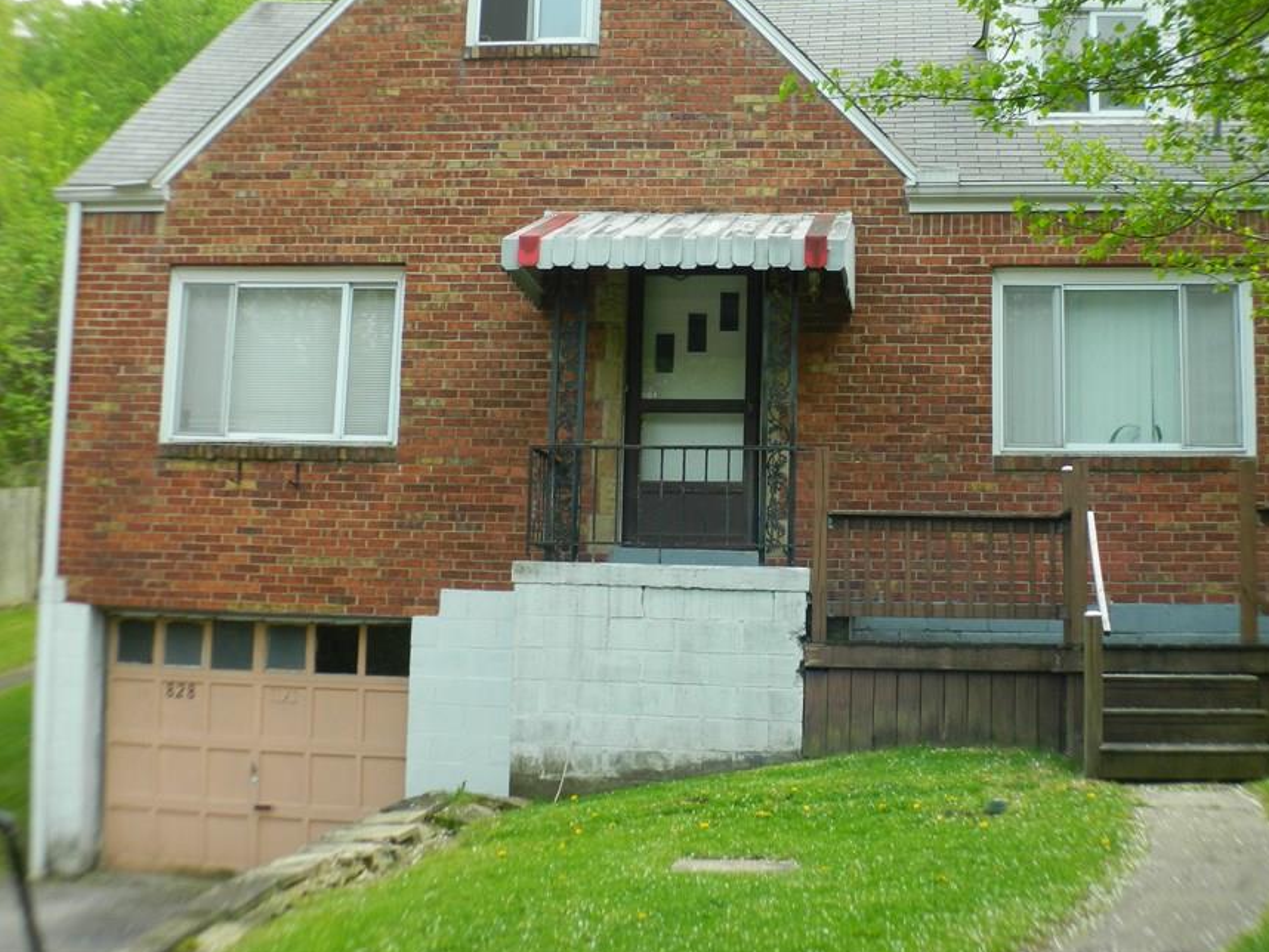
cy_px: 392
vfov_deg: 21.6
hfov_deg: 28.5
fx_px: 2494
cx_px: 708
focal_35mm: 68
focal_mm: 10.2
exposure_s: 1/160
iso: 80
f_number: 3.8
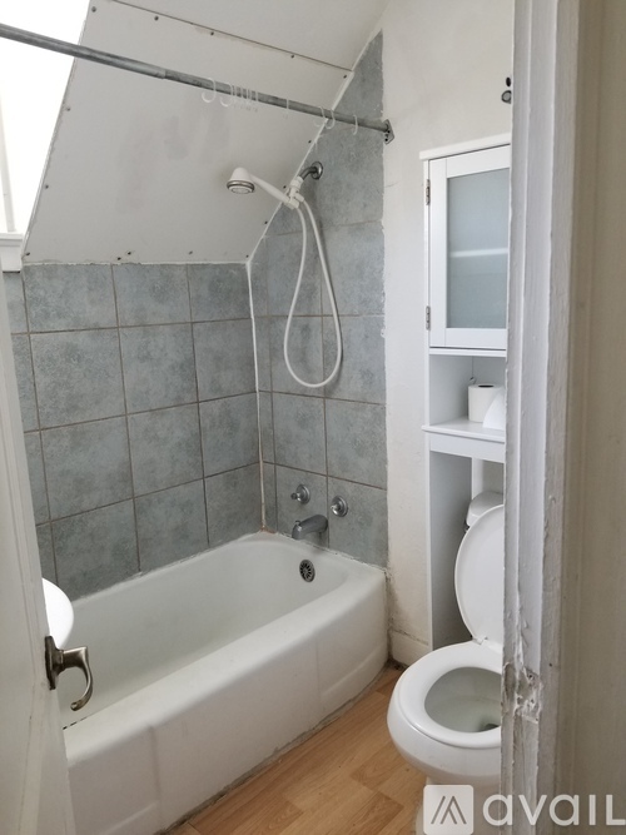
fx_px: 627
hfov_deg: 53.0
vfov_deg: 67.3
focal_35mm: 26
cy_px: 418
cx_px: 313
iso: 160
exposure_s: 1/40
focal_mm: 4.3
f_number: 1.7
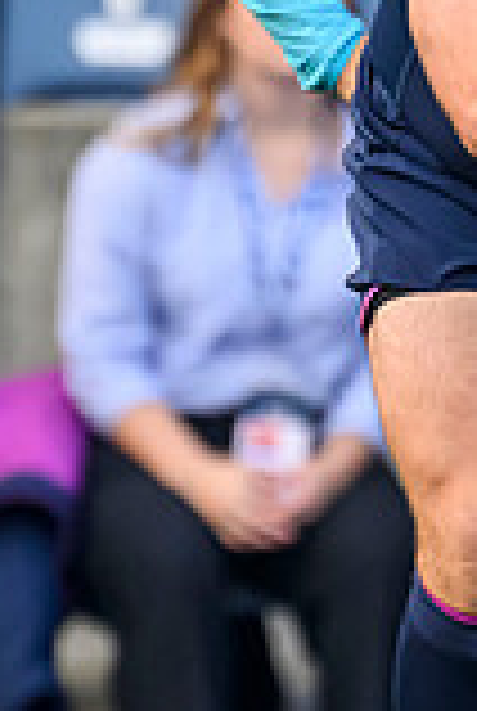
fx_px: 72757
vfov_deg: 0.6
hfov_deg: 0.4
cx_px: 793
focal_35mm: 3677
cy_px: 37
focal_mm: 784
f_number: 5.6
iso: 3200
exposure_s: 1/1250
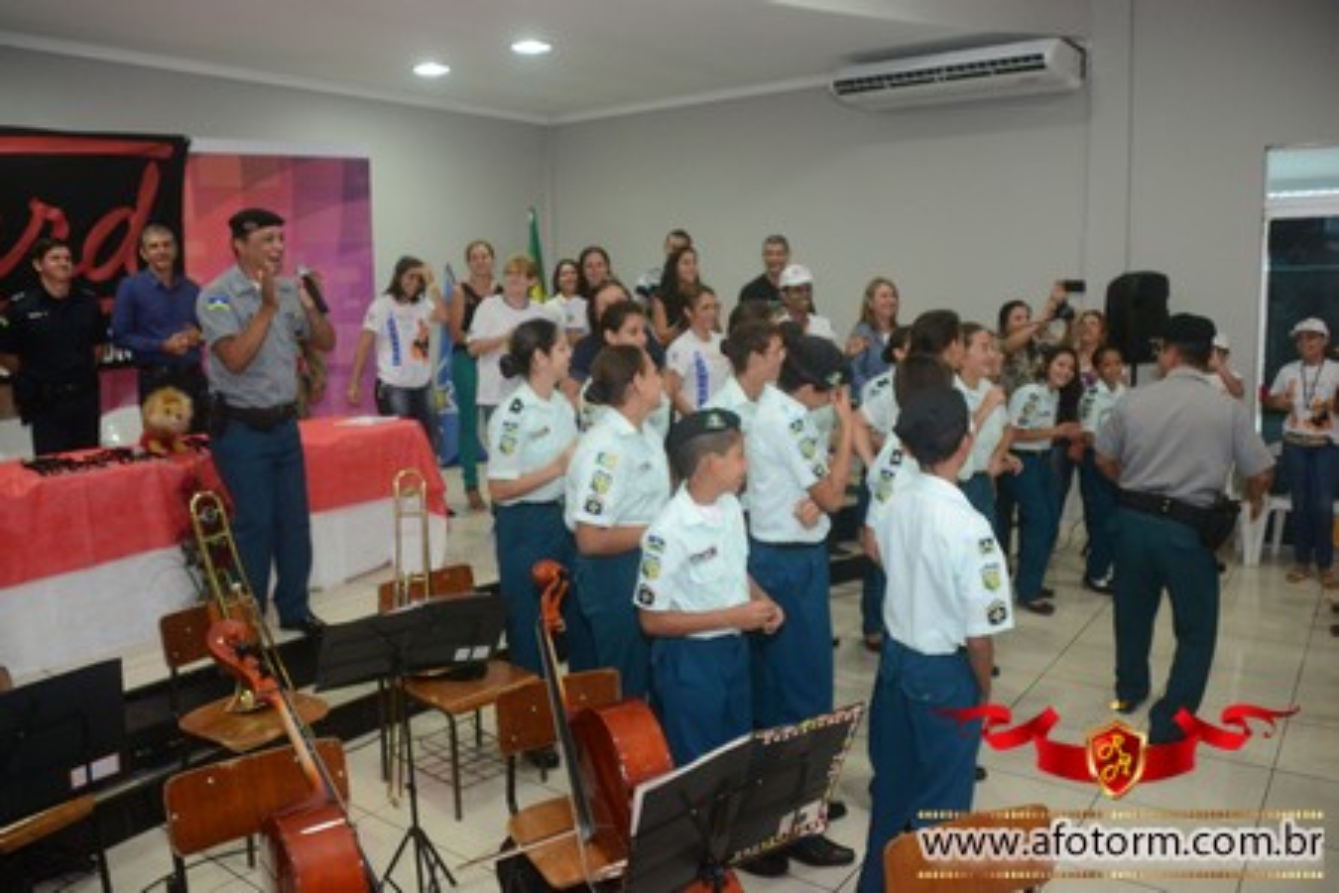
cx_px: 670
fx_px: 1116
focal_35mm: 30
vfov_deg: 43.6
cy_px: 446
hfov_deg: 61.9
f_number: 3.5
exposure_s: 1/100
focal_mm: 20
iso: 1600
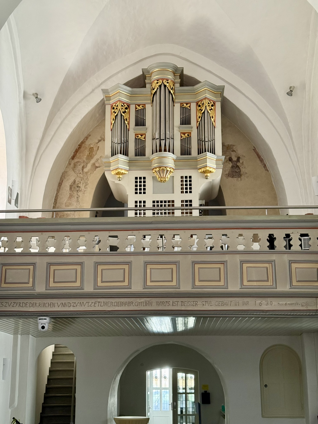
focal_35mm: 48
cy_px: 212
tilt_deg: +16.1
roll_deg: -0.6
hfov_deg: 30.3
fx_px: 588
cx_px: 159
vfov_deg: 39.7
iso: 200
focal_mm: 6.76
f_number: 1.78
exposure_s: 1/60
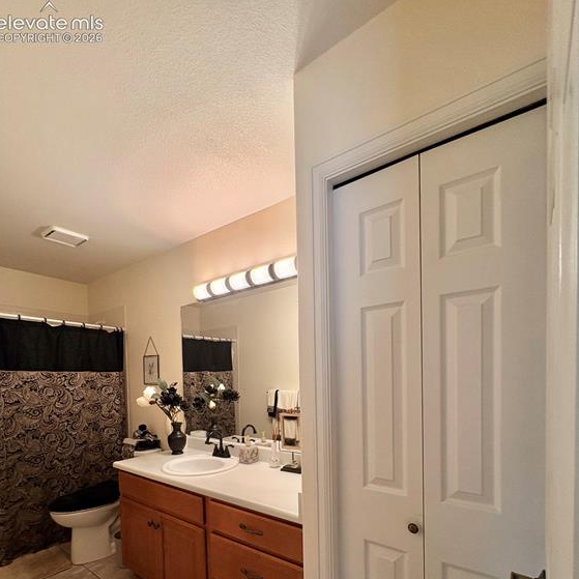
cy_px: 388
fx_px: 322
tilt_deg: -1.2
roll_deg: +0.1
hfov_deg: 84.0
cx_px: 288
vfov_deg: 81.0
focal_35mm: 17
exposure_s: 1/120
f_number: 2.2
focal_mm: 2.22
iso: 250
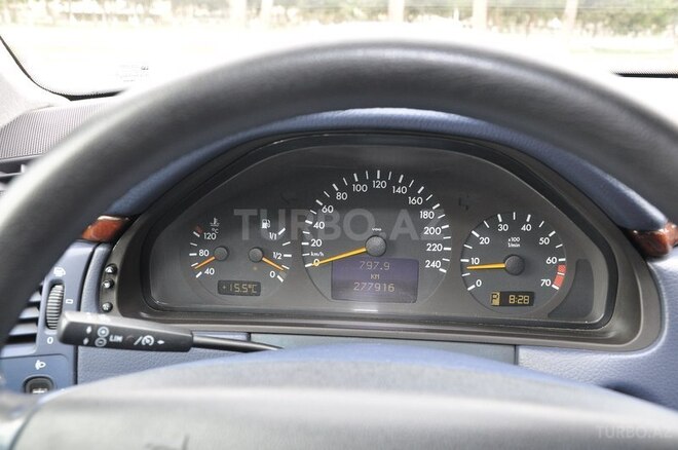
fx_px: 621
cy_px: 225
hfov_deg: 57.3
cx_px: 339
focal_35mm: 33
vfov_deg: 39.9
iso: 640
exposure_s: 1/50
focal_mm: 22
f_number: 6.3
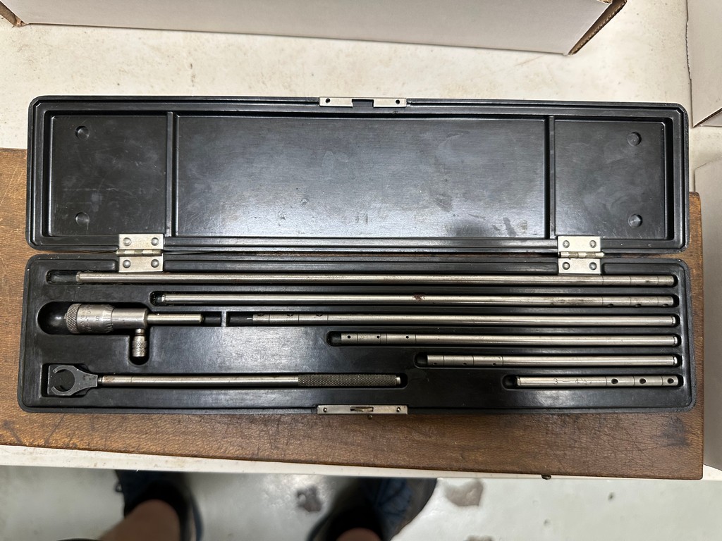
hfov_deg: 71.6
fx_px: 501
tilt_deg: -83.7
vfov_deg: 56.8
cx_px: 361
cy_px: 270
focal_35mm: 24
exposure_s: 1/70
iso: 200
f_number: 1.78
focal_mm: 6.86
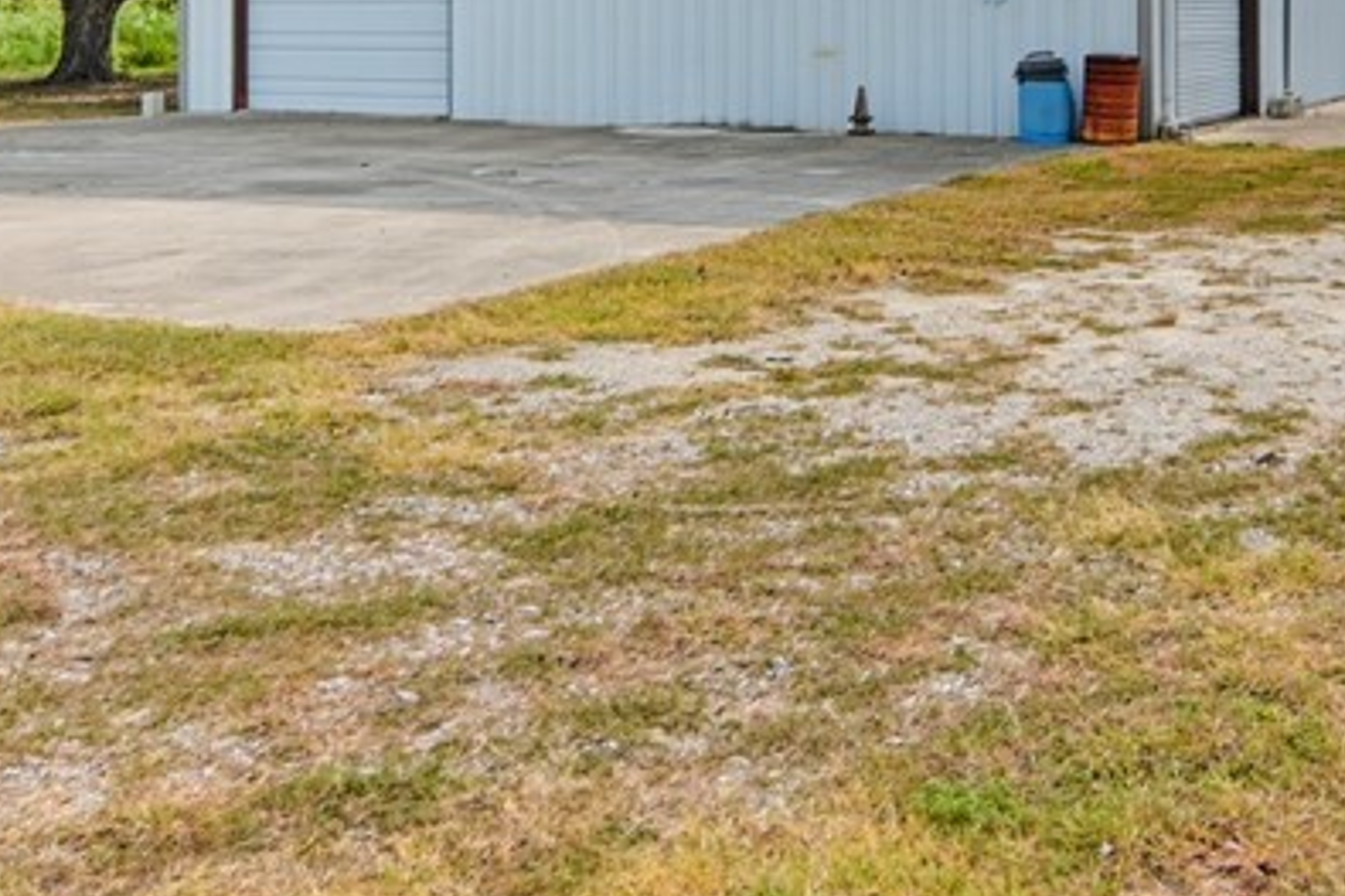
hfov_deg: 44.3
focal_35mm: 44
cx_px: 817
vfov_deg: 28.6
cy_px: -5
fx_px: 1643
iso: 100
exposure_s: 1/250
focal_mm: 11
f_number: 7.1
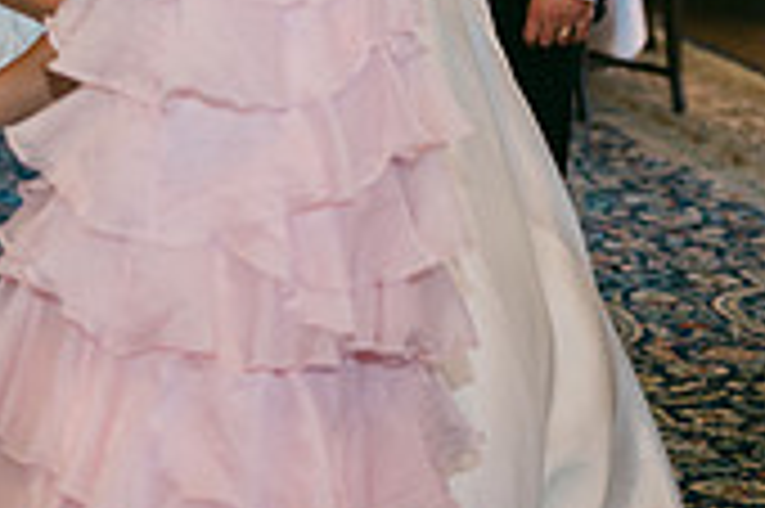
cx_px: -221
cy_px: 178
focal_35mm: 123
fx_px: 2611
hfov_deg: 15.9
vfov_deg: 11.1
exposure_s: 1/125
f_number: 1.2
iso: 640
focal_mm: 35
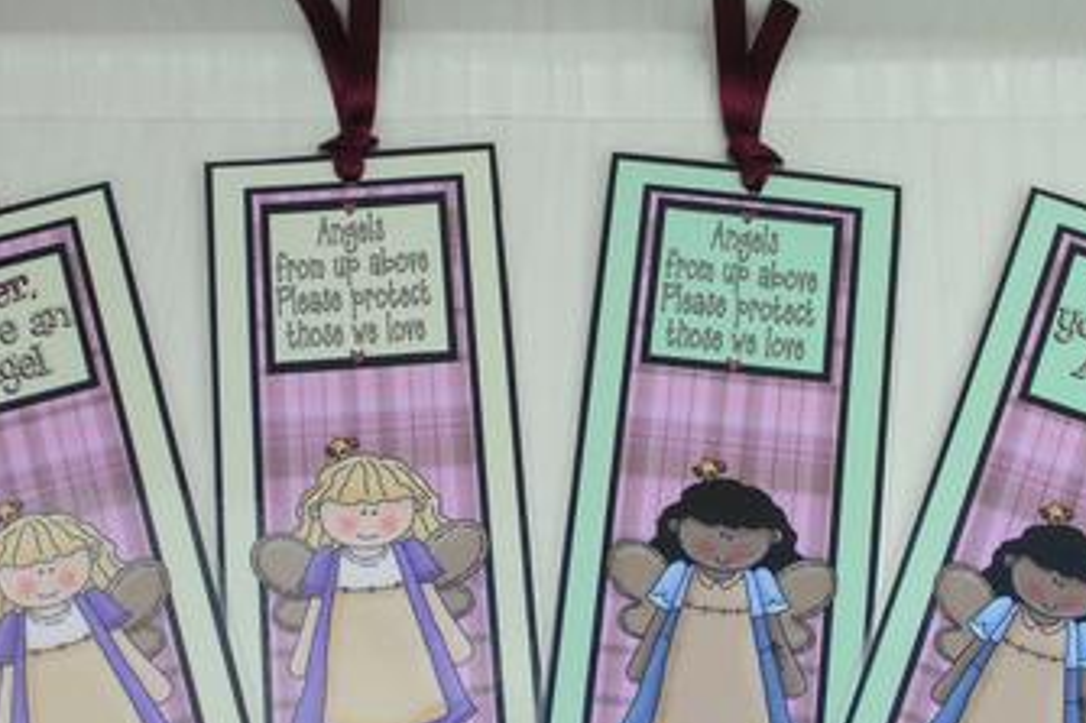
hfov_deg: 23.1
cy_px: 415
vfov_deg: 15.5
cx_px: 567
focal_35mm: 88
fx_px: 2653
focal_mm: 9.7
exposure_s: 1/400
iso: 50
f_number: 5
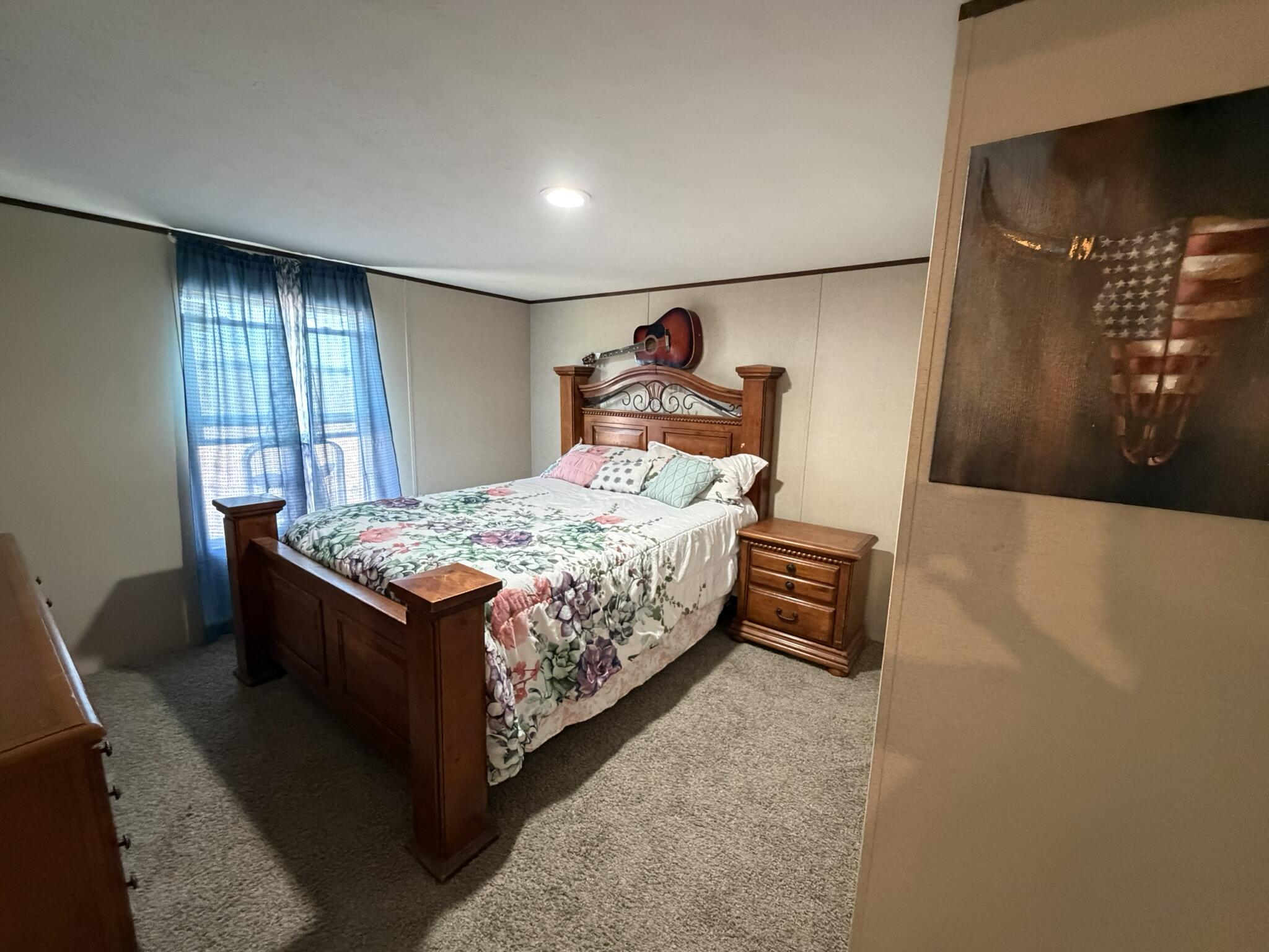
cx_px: 634
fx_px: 513
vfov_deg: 85.7
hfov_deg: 102.1
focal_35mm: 14
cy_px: 476
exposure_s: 1/60
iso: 640
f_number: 2.2
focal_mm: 2.22
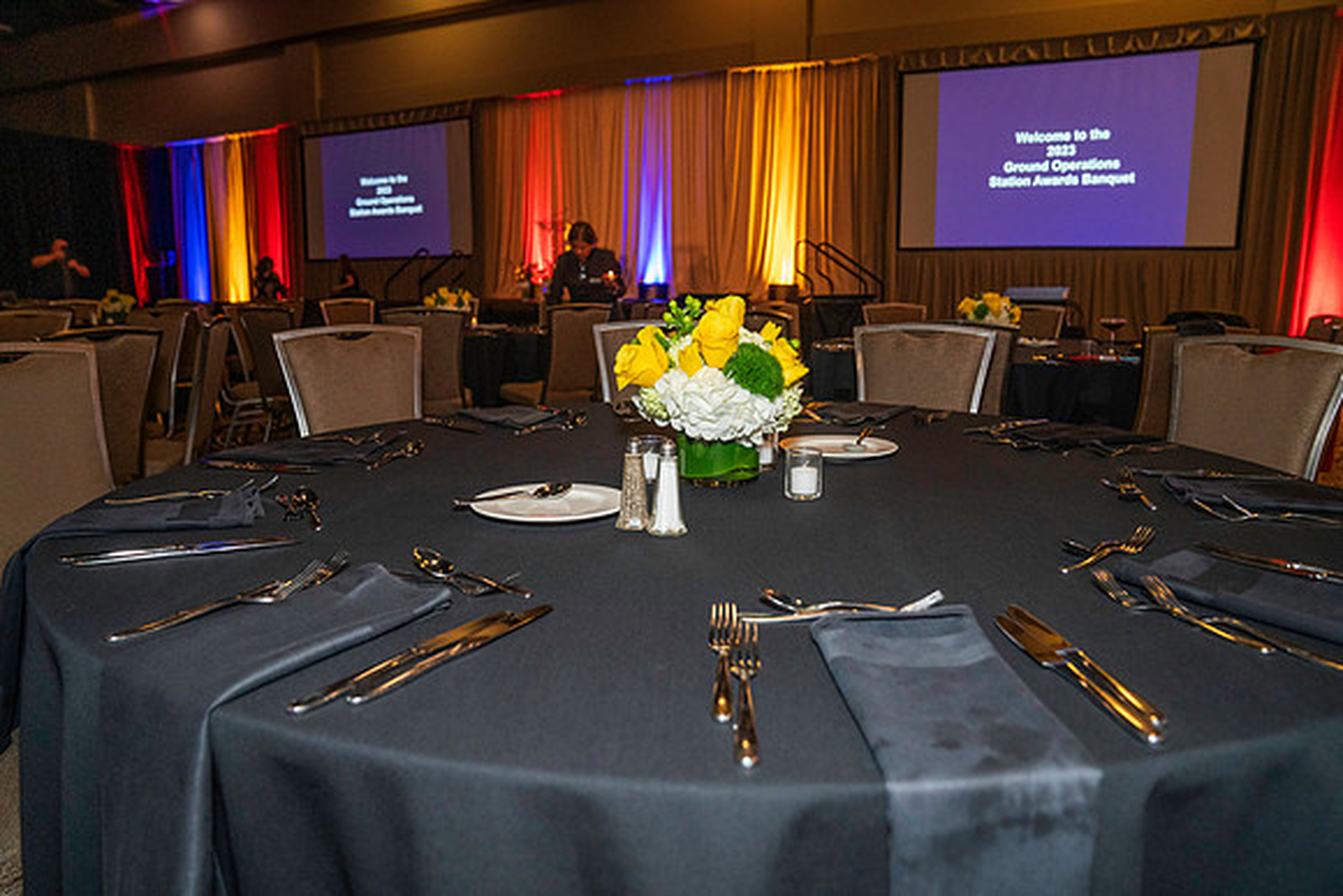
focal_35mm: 24
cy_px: 448
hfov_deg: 73.7
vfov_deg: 53.2
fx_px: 896
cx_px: 672
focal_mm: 24
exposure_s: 1/125
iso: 4000
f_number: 4
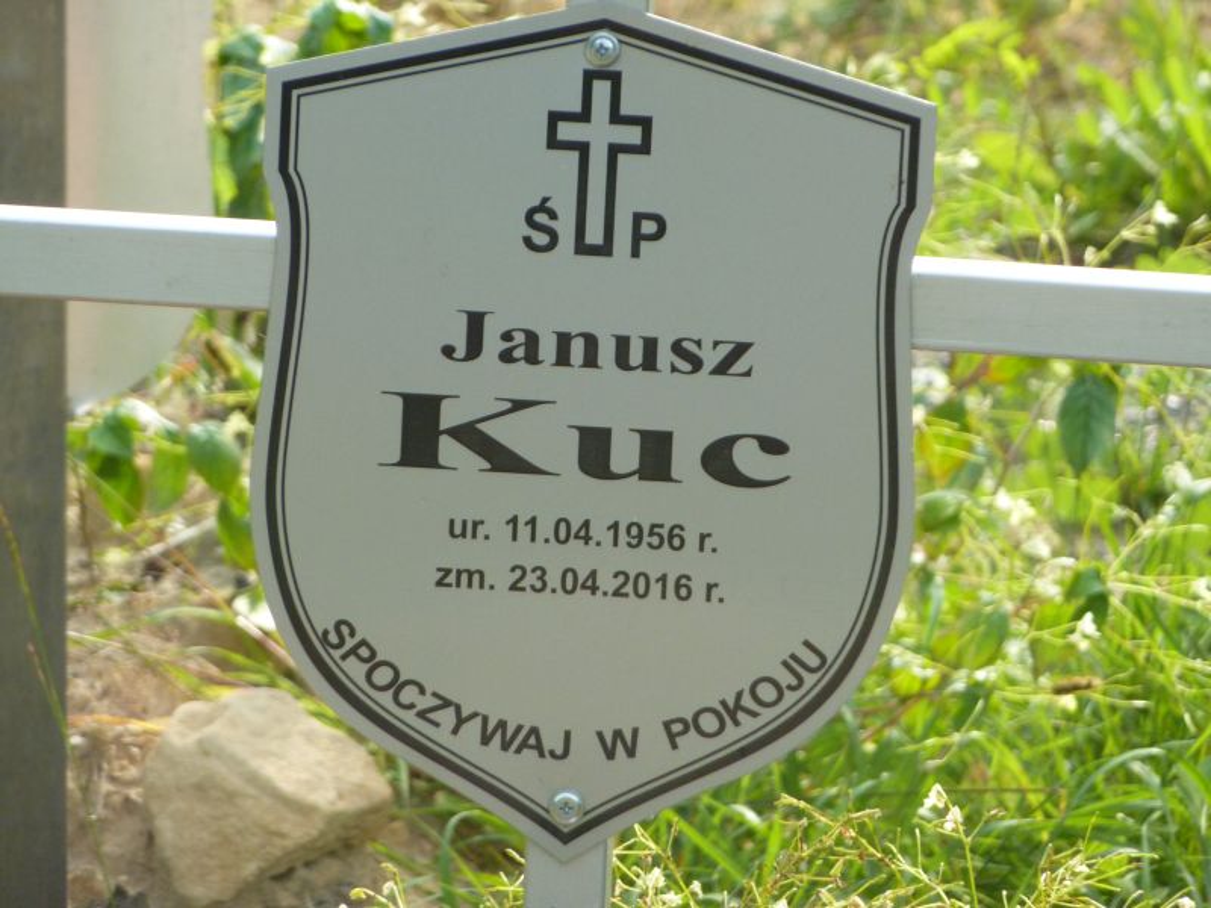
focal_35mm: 300
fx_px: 10495
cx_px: 606
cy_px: 454
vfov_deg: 5.0
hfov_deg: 6.6
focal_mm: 49.2
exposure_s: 1/250
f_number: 4.9
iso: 200
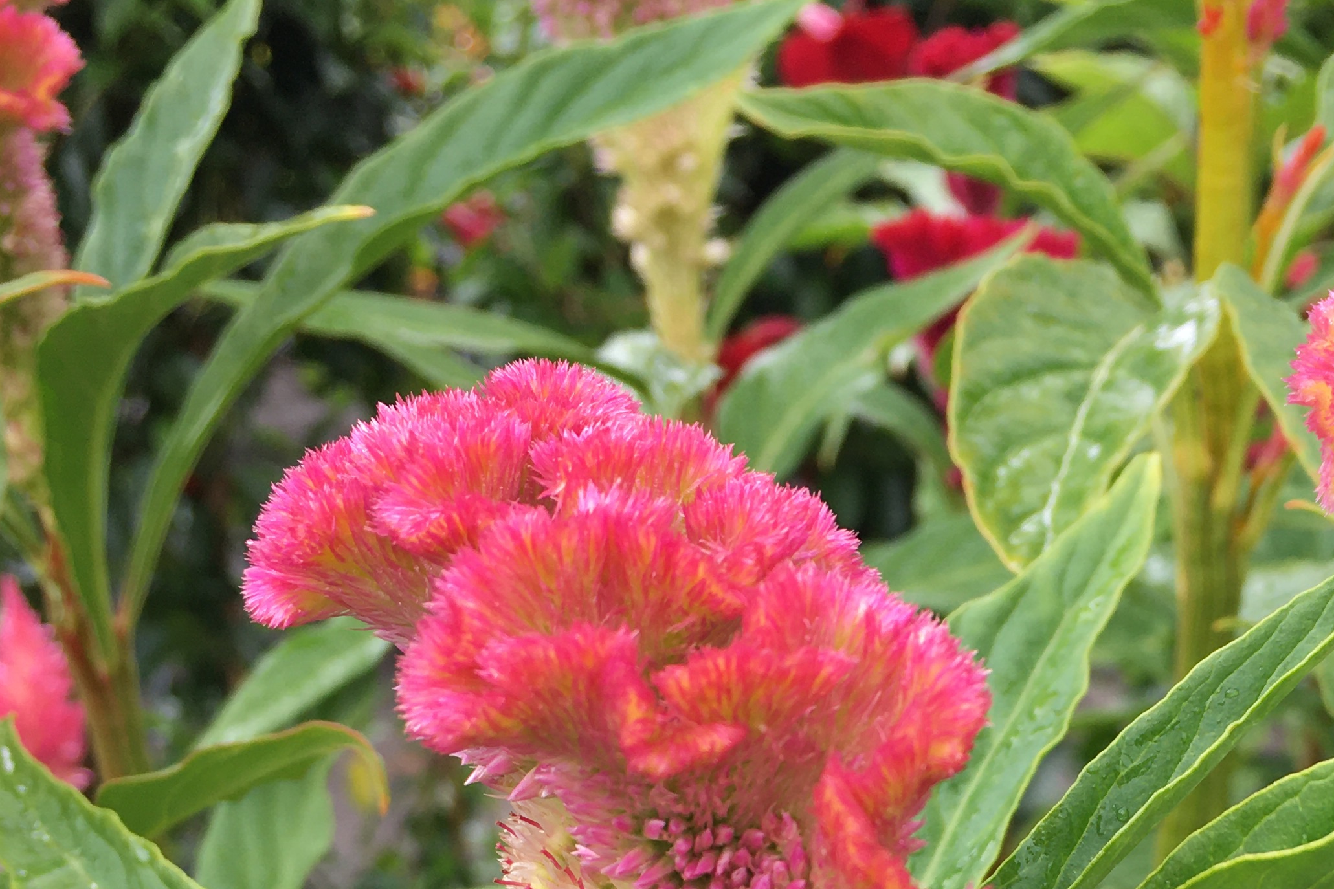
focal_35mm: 59
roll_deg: -0.8
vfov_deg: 21.5
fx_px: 2186
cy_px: 1035
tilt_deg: -25.3
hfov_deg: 33.6
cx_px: 917
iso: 25
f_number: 2.2
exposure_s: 1/304
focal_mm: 4.15
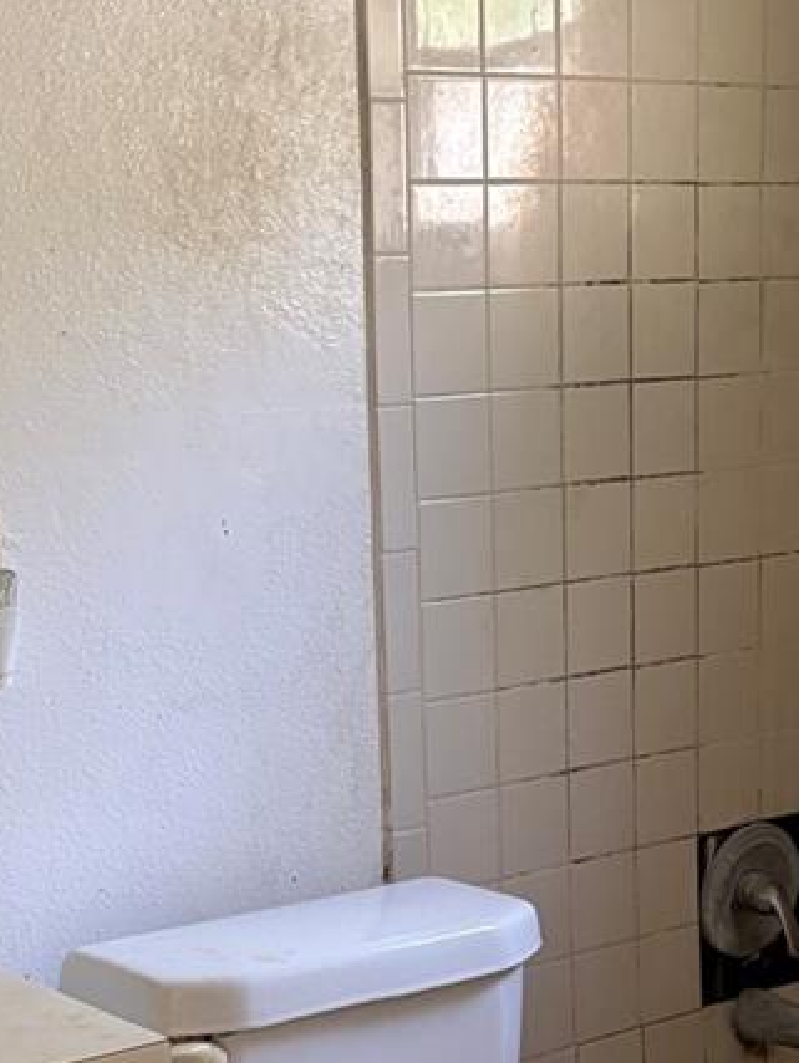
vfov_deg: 26.4
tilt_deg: -13.9
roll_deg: -0.4
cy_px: 769
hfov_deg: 20.0
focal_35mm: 73
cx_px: 187
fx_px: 2243
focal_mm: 5.96
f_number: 1.6
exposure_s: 1/60
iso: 320
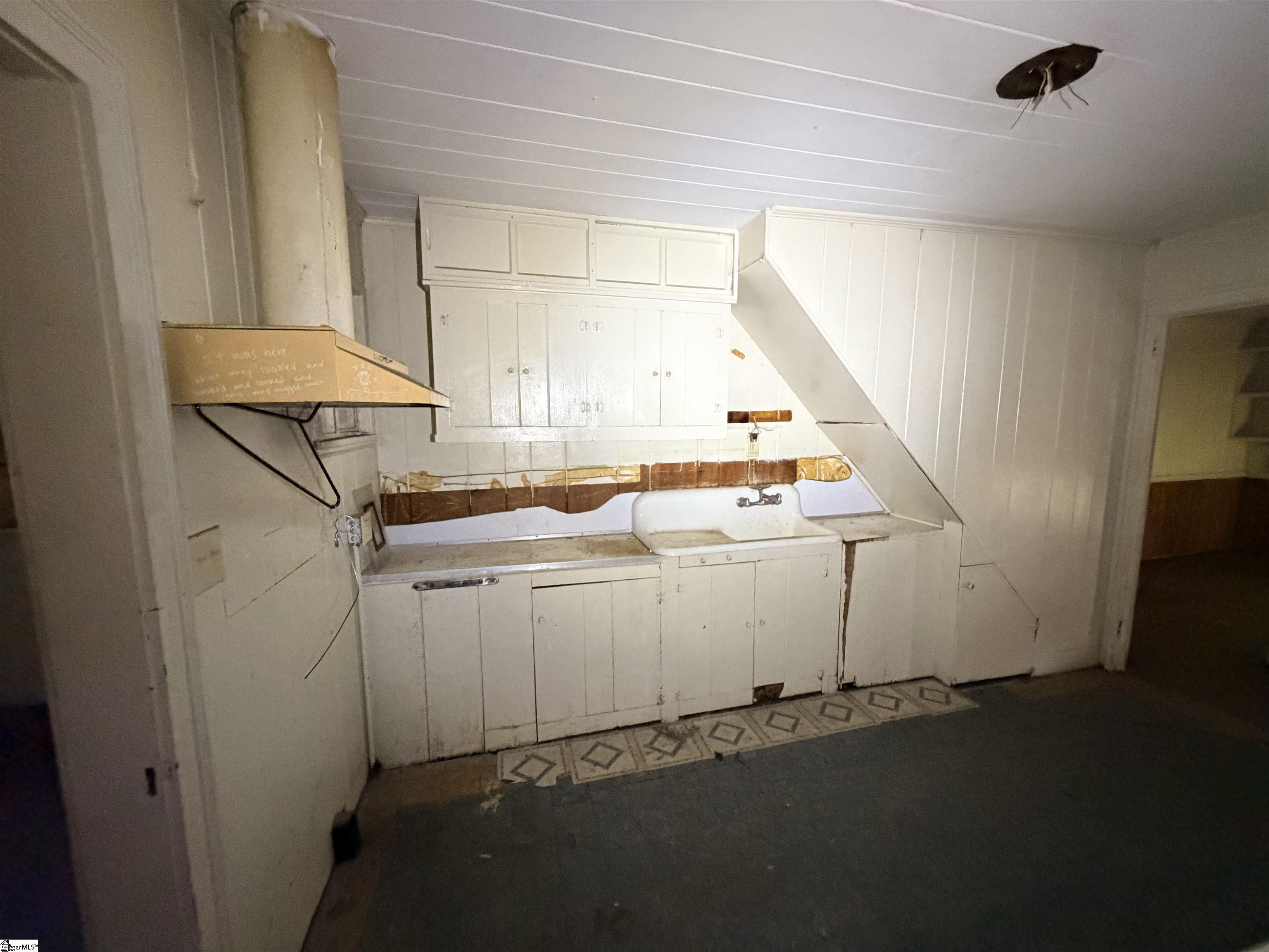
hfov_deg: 102.1
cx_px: 634
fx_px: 513
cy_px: 476
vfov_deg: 85.7
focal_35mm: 14
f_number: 2.2
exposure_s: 1/60
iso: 1000
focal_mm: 2.22
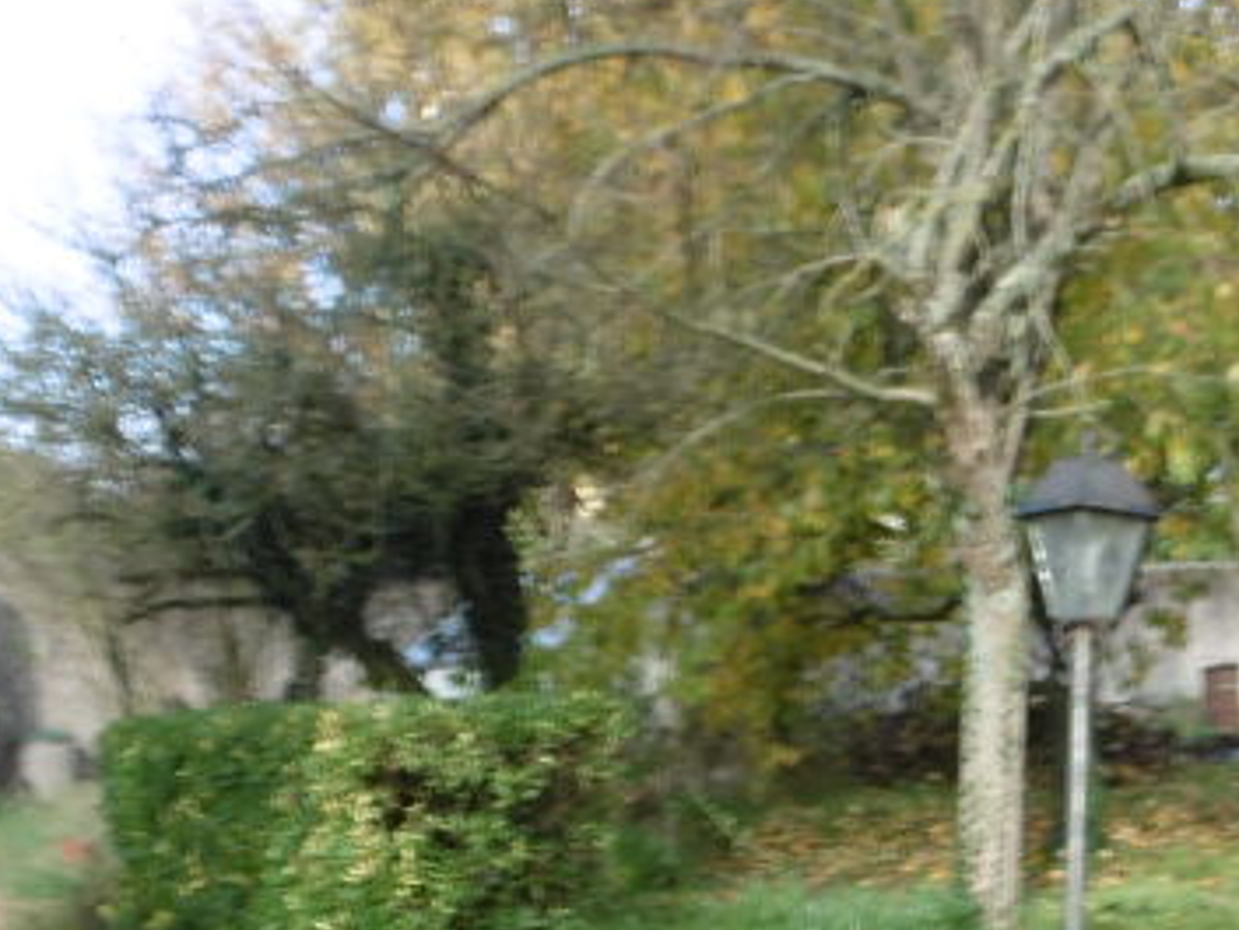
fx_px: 2435
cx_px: 863
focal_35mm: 68
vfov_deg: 20.2
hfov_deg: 28.3
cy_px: 1127
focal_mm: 4.3
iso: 100
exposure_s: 1/200
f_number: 3.1
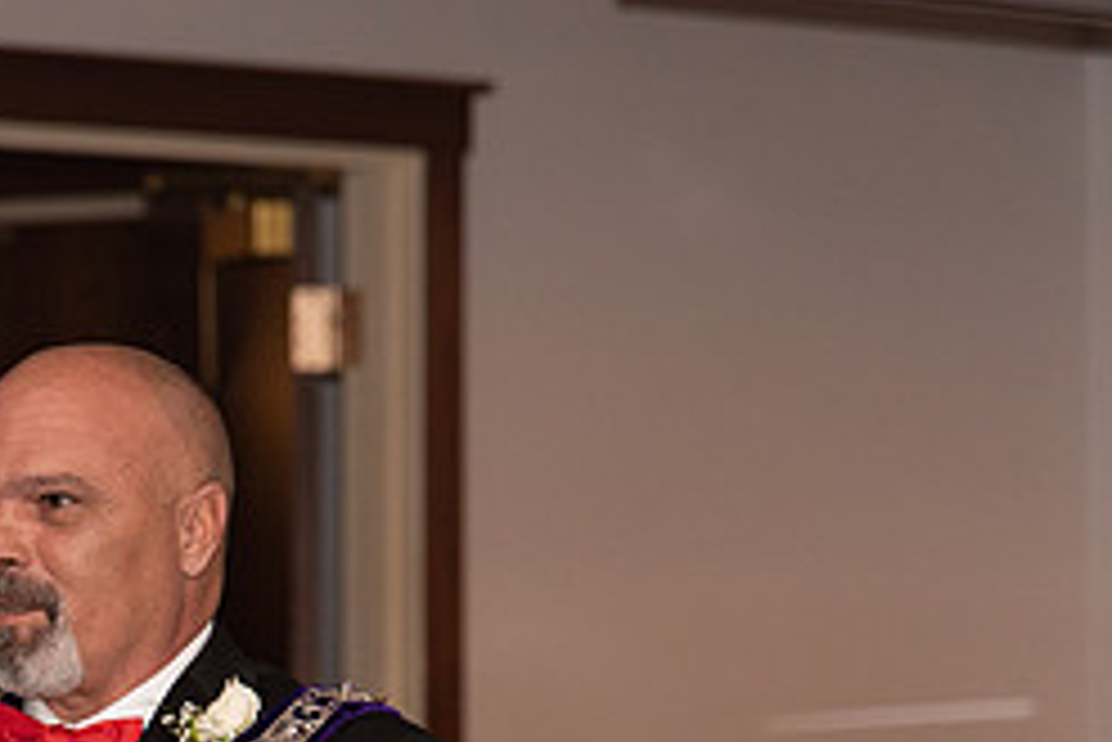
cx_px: 14
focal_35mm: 263
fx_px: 8128
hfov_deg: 7.8
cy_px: 866
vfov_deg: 5.2
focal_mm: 112
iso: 800
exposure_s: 1/200
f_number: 4
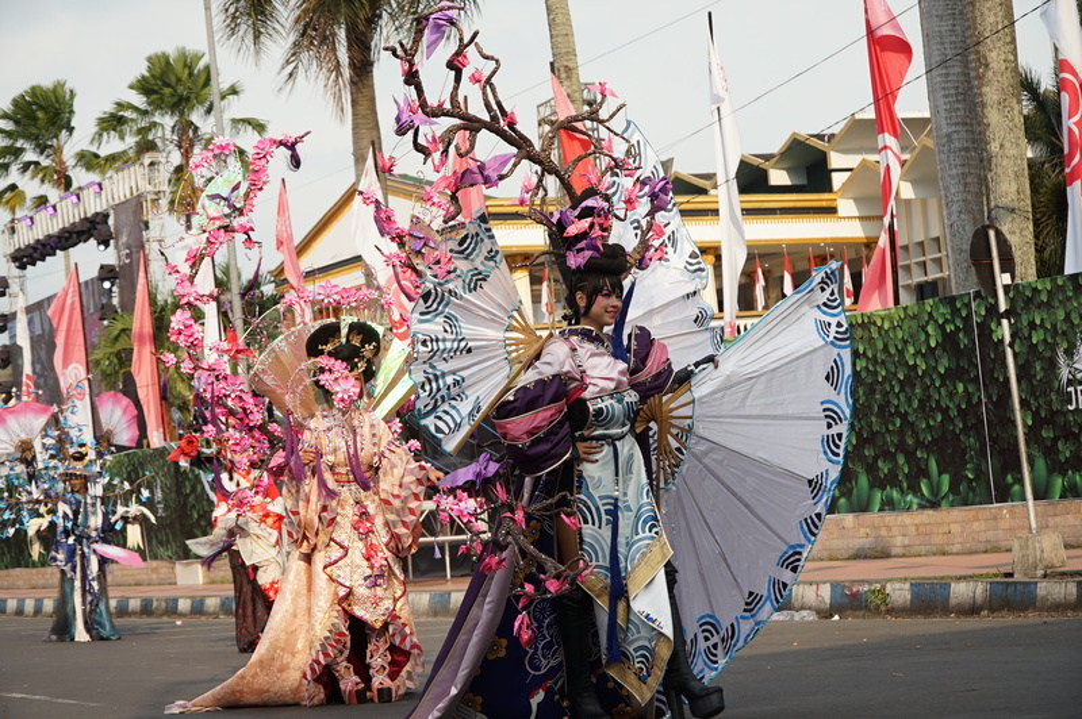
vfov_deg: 17.2
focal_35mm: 79
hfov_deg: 25.7
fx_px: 2372
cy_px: 360
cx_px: 541
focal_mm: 53
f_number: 6.3
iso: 200
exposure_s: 1/400
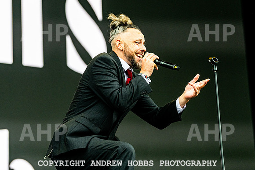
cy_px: 66
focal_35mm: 136
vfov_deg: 10.1
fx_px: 967
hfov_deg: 15.0
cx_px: 128
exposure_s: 1/3200
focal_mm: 112
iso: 400
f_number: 2.8
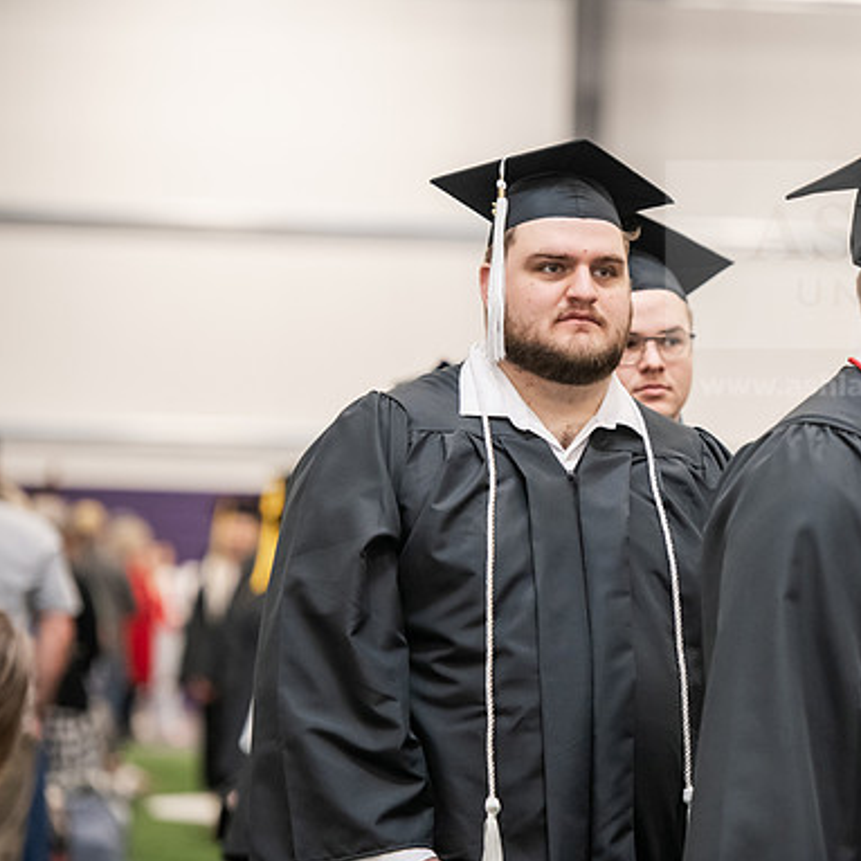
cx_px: 598
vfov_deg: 9.1
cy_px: 433
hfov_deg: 9.1
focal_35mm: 193
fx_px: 5431
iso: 2500
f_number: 3.2
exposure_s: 1/200
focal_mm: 150
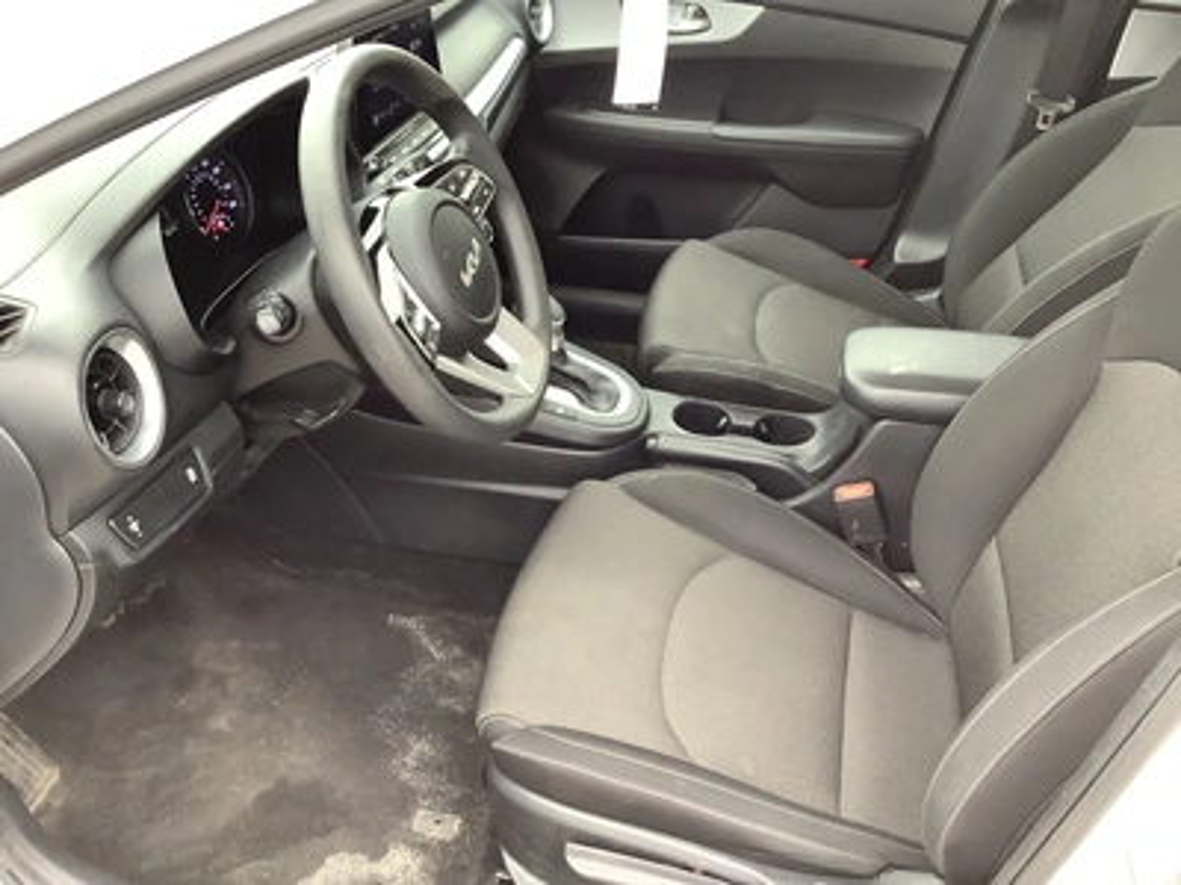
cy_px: 442
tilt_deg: -36.6
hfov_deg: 58.4
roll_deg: -2.5
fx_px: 1058
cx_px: 590
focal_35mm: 31
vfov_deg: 45.4
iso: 125
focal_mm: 3.3
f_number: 2.4
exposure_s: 1/60
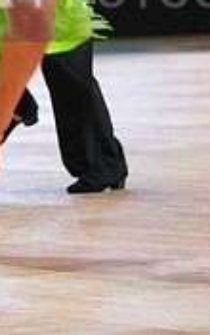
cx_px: 150
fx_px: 3269
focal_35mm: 357
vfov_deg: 5.9
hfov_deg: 3.7
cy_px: -21
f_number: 4
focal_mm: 106
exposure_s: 1/250
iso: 2500
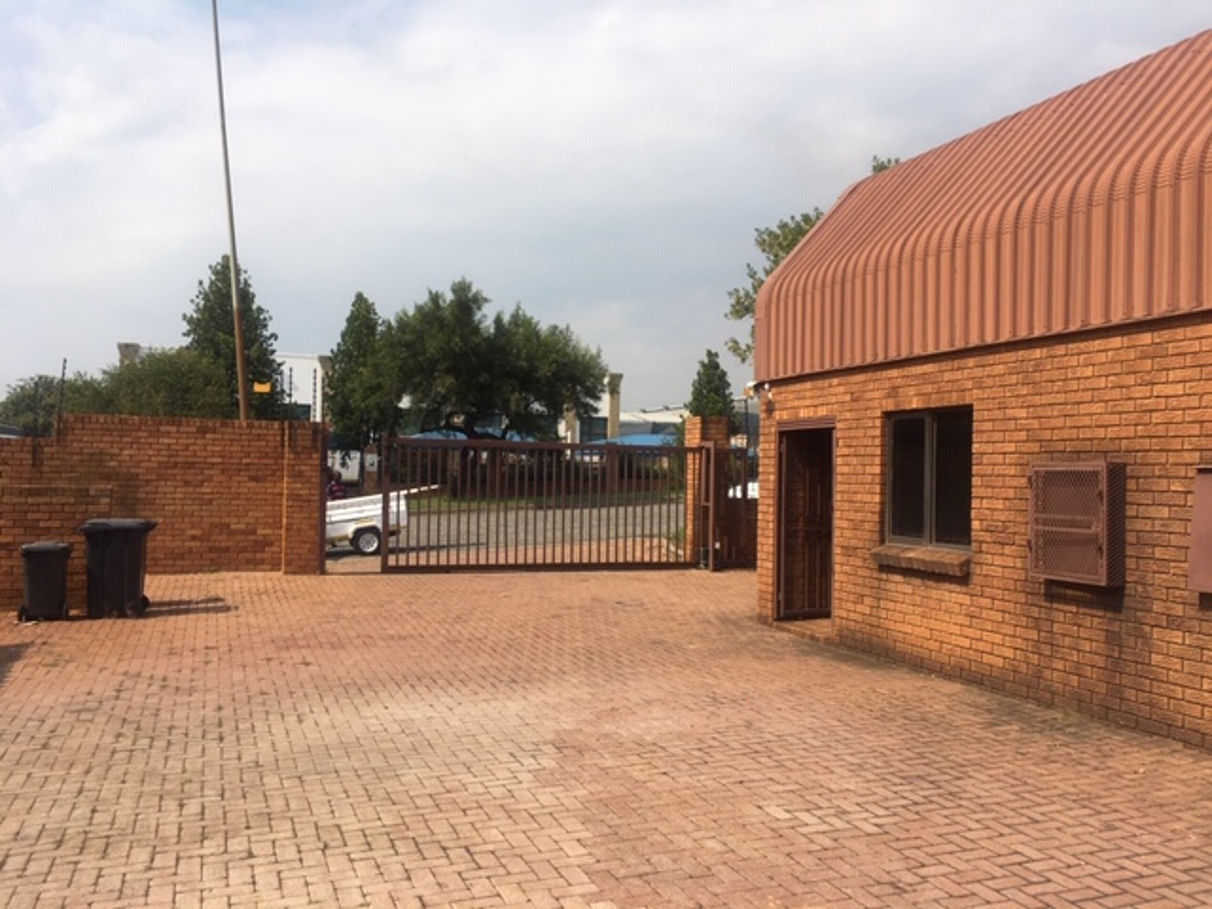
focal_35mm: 29
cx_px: 606
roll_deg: -0.6
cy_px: 454
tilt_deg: +1.6
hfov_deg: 61.7
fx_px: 1015
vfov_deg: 48.2
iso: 25
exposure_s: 1/2481
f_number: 2.2
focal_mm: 4.15
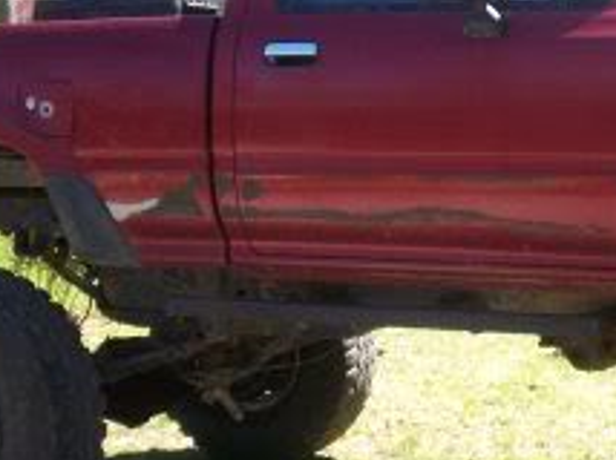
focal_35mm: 97
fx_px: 1724
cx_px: 463
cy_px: 267
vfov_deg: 15.2
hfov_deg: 20.1
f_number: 4.5
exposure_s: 1/183
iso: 100
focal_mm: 5.9
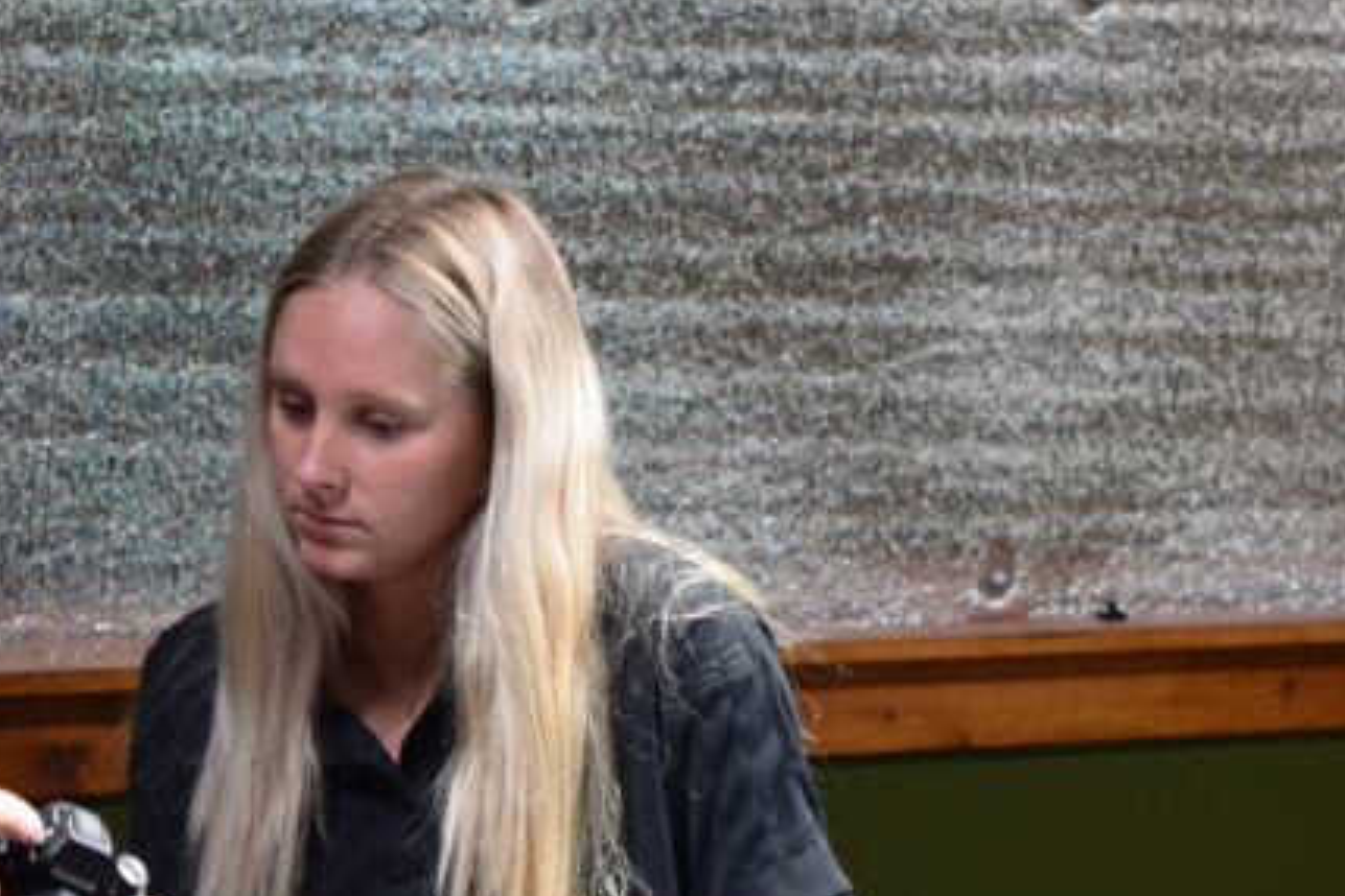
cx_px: 227
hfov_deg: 10.4
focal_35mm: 197
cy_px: 656
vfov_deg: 7.0
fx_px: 7367
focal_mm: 55
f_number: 6.3
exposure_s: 1/15
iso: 800
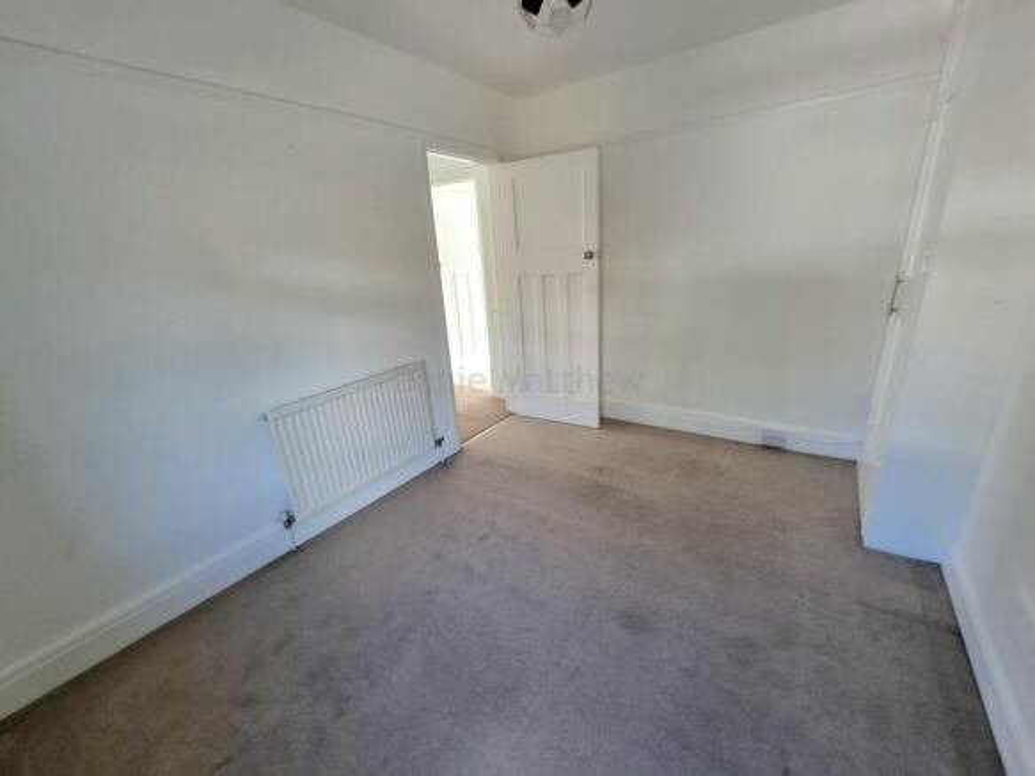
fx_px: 389
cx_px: 518
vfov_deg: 89.9
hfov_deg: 106.2
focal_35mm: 13
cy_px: 388
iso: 100
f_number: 2.2
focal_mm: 2.2
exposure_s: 1/60.2
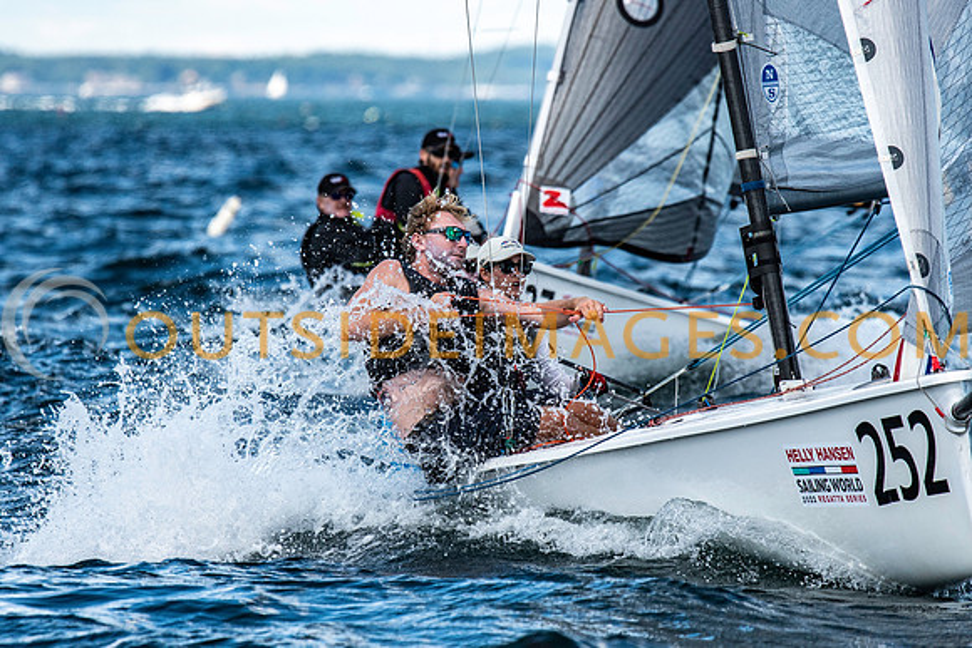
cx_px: 486
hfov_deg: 4.4
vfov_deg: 2.9
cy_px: 324
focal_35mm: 468
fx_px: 12639
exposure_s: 1/3200
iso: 500
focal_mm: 300
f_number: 5
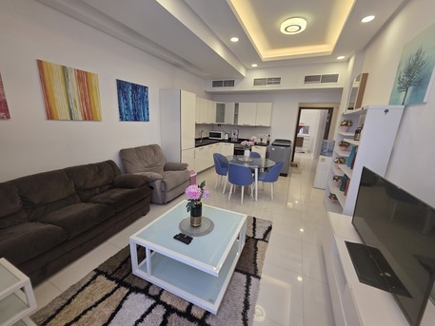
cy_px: 163
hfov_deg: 106.2
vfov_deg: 89.9
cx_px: 218
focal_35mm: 13
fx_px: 163
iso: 100
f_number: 1.9
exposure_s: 1/100
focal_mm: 2.2
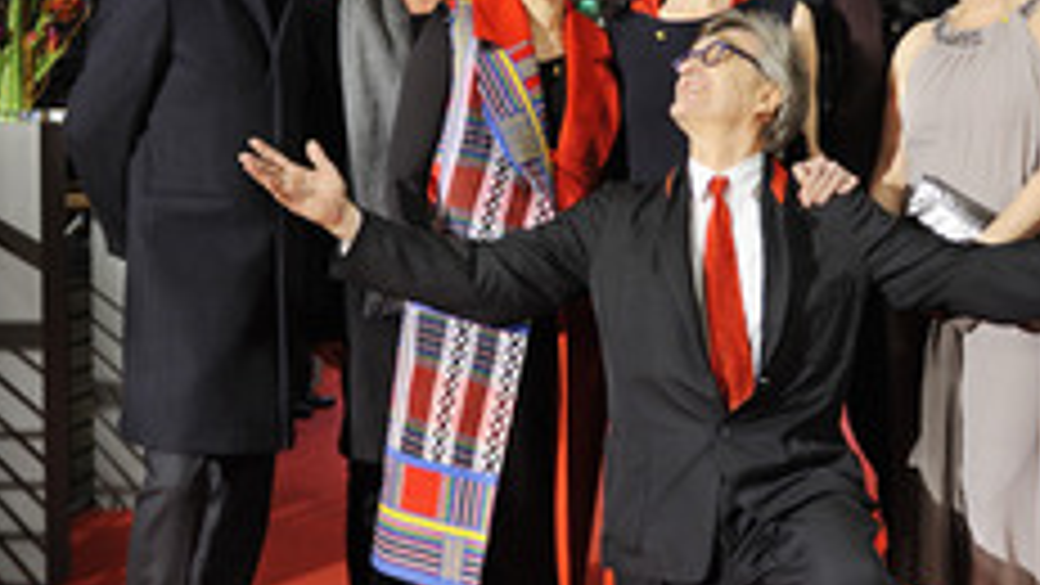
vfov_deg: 24.4
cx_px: 671
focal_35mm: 49
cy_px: 302
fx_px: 1351
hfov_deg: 41.7
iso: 500
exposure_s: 1/100
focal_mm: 24
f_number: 2.8
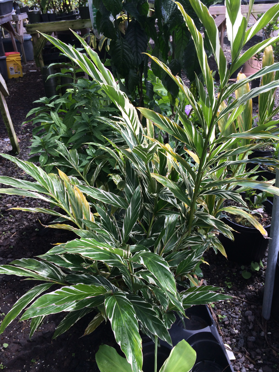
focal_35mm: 30
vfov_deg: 60.0
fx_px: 322
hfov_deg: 46.8
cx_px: 140
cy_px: 186
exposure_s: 1/357
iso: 32
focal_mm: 4.12
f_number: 2.2
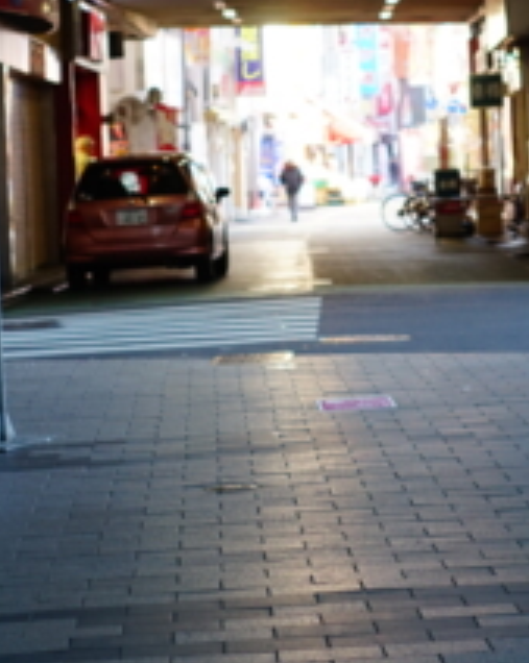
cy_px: 124
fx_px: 2785
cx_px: 385
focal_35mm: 142
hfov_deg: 10.8
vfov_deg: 13.5
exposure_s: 1/200
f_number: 2.8
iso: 640
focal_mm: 50
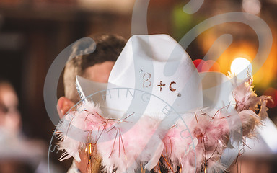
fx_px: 2091
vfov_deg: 4.7
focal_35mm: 277
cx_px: 158
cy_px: 101
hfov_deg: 7.6
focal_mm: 180
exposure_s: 1/200
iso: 800
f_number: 2.8
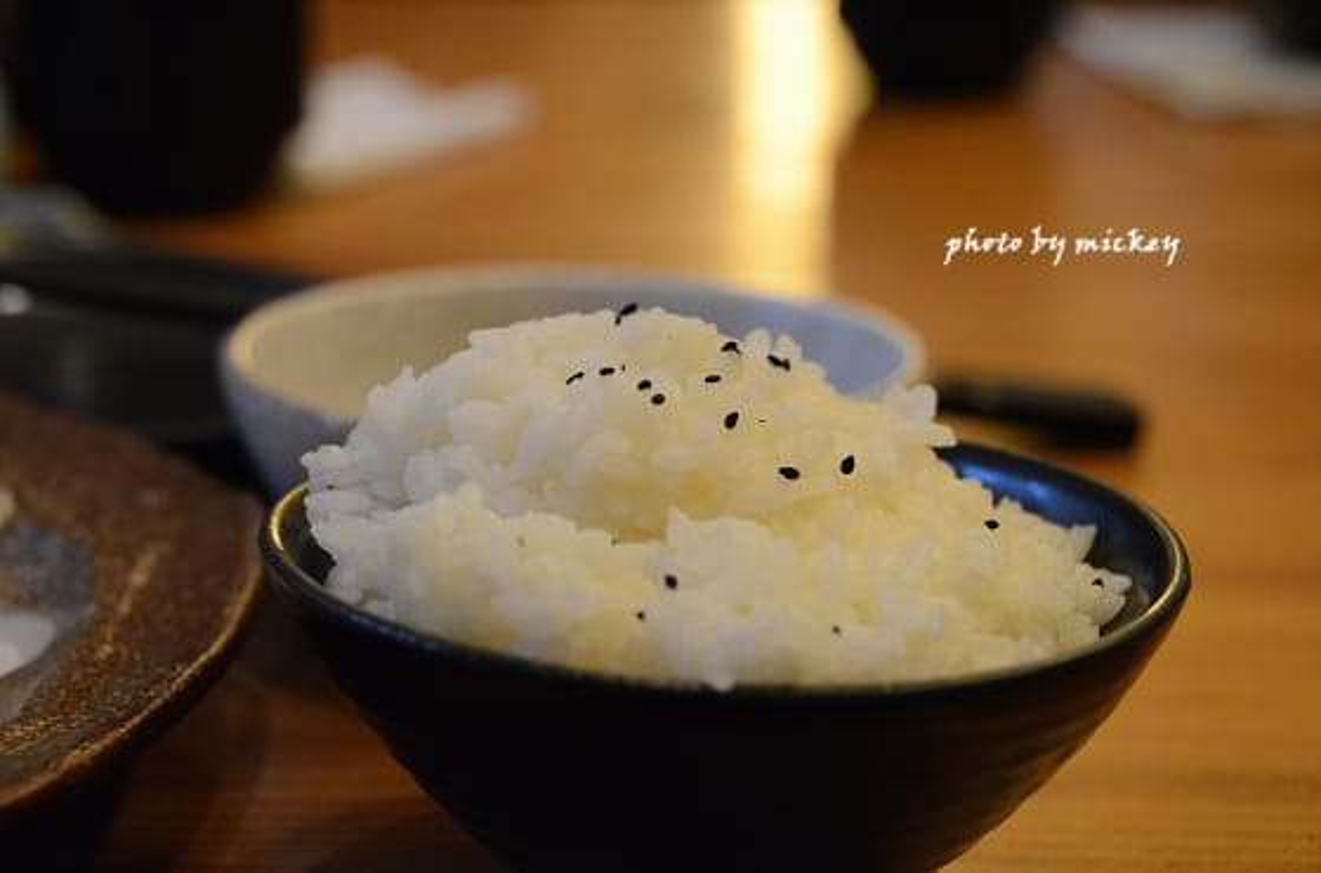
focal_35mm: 98
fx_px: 3568
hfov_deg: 21.0
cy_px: 436
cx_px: 660
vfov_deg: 13.9
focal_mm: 65
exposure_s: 1/80
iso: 3200
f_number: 5
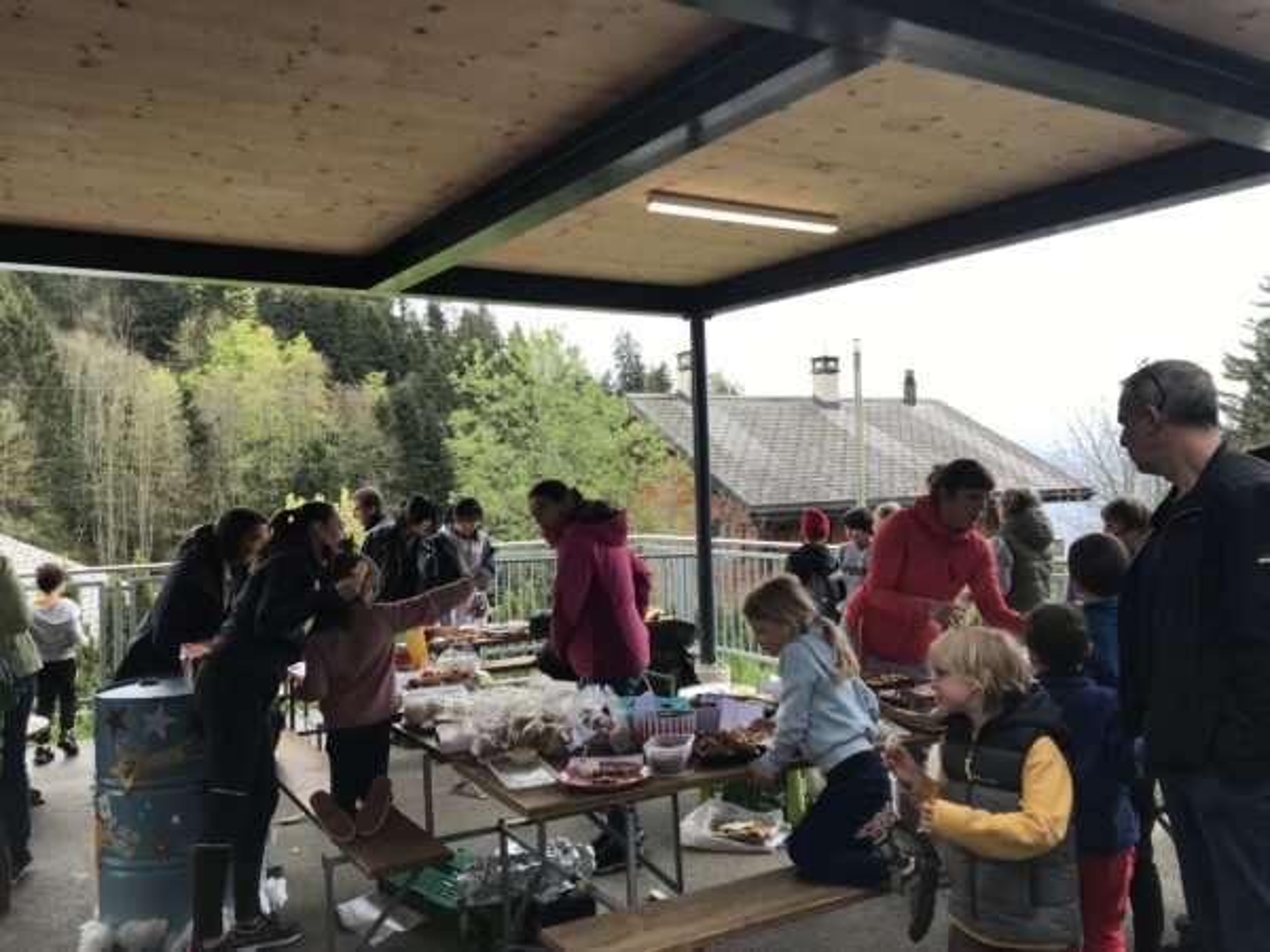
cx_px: 635
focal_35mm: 28
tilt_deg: +1.4
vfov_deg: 49.7
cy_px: 476
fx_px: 1027
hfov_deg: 63.4
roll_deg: +1.0
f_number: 1.8
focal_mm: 3.99
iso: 20
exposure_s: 1/205
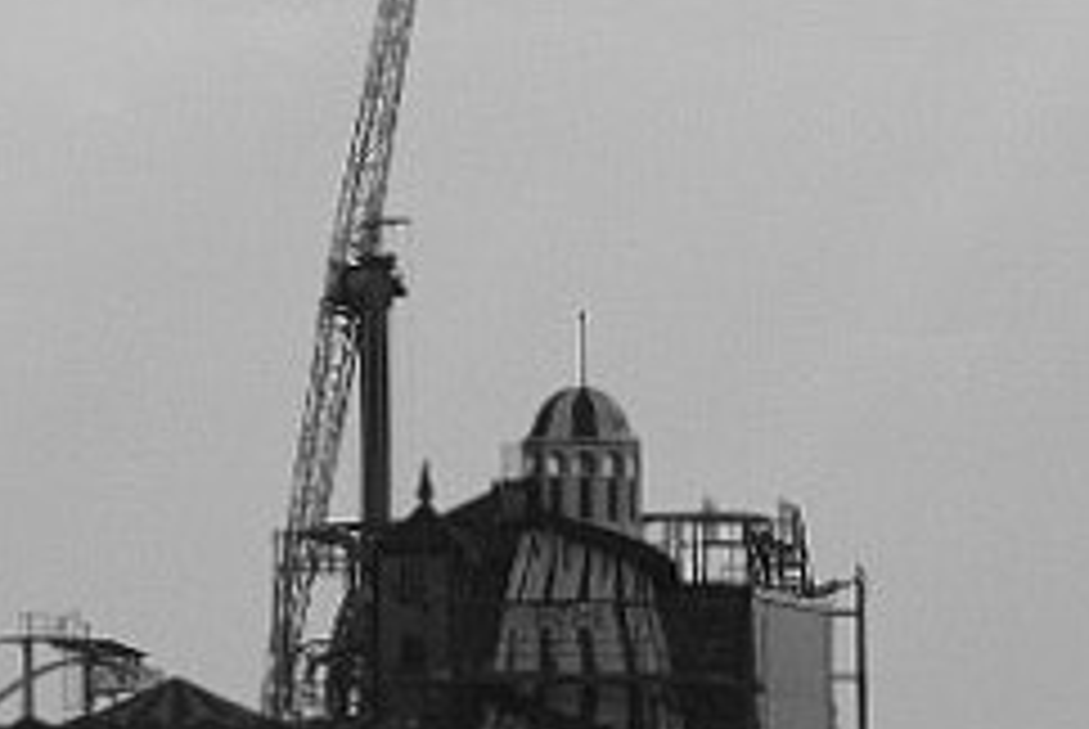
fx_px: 14992
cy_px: -302
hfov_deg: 4.1
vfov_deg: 2.8
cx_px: -513
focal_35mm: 495
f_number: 5.6
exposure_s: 1/5800
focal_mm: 50
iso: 800
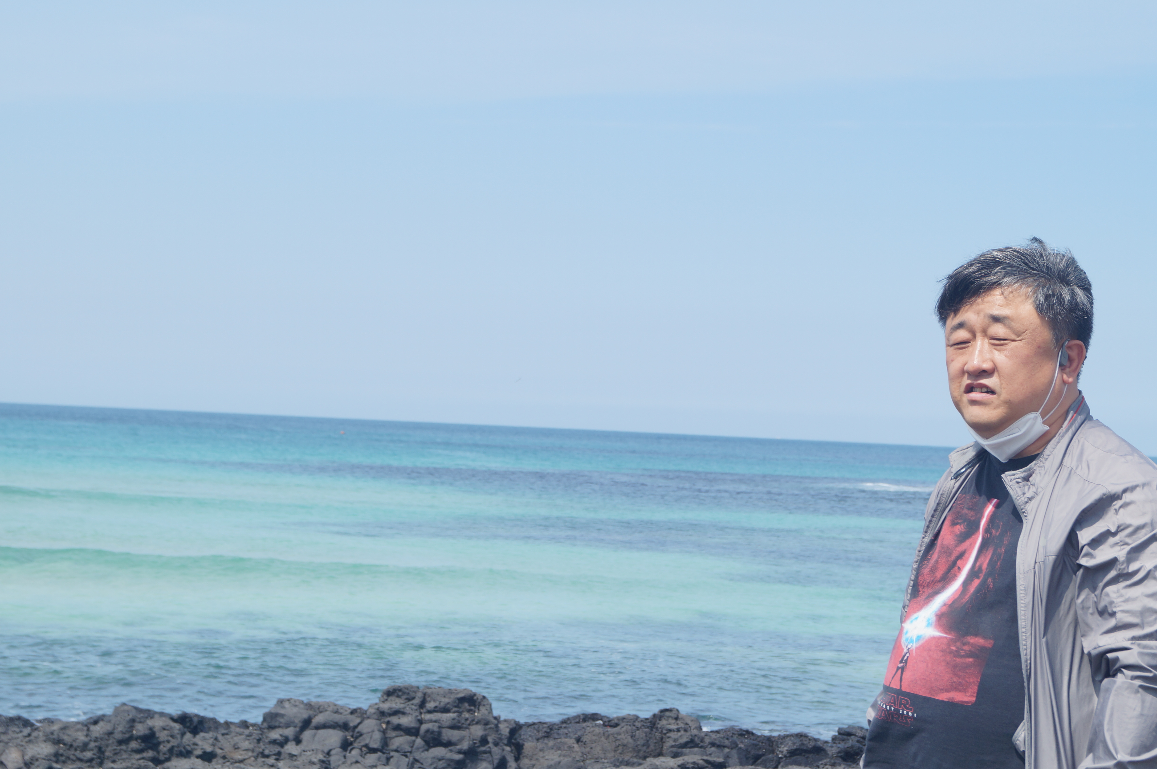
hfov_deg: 24.6
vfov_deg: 16.5
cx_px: 578
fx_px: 2649
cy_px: 384
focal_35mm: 82
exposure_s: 1/250
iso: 100
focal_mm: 55
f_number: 9
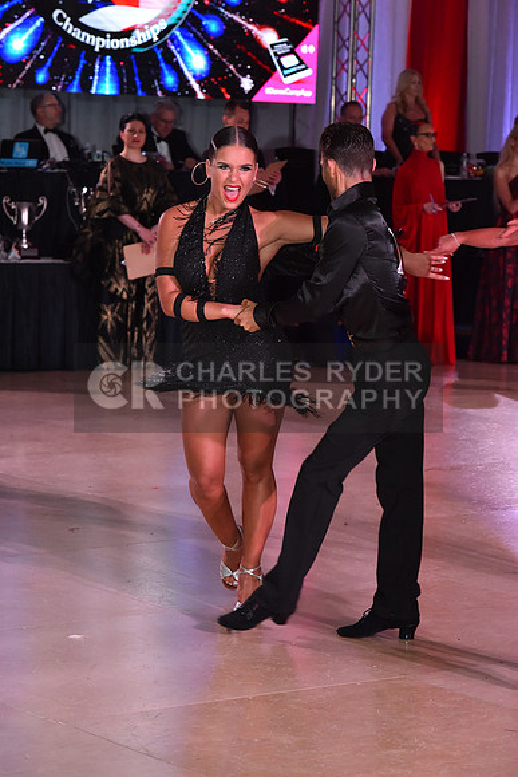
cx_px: 259
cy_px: 388
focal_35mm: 120
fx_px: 2588
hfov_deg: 11.4
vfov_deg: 17.1
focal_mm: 120
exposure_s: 1/320
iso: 2500
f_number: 7.1
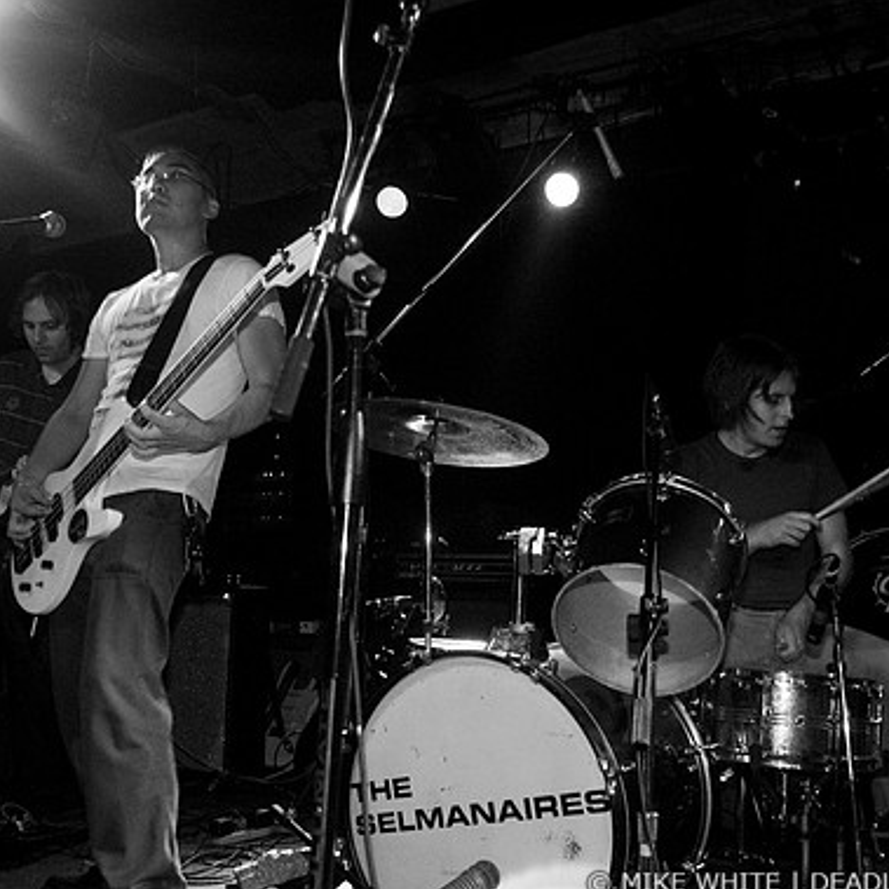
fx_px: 1133
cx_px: 429
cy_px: 450
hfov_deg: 42.8
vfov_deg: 42.8
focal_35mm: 39
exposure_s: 1/40
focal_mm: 20
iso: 800
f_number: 3.5
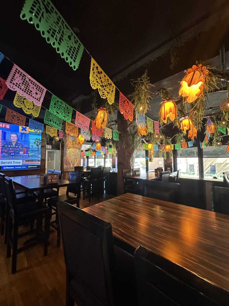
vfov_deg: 102.1
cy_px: 153
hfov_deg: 85.7
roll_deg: +0.1
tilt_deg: +4.1
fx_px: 123
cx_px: 114
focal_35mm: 14
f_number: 2.2
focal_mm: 2.22
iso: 500
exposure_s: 1/60
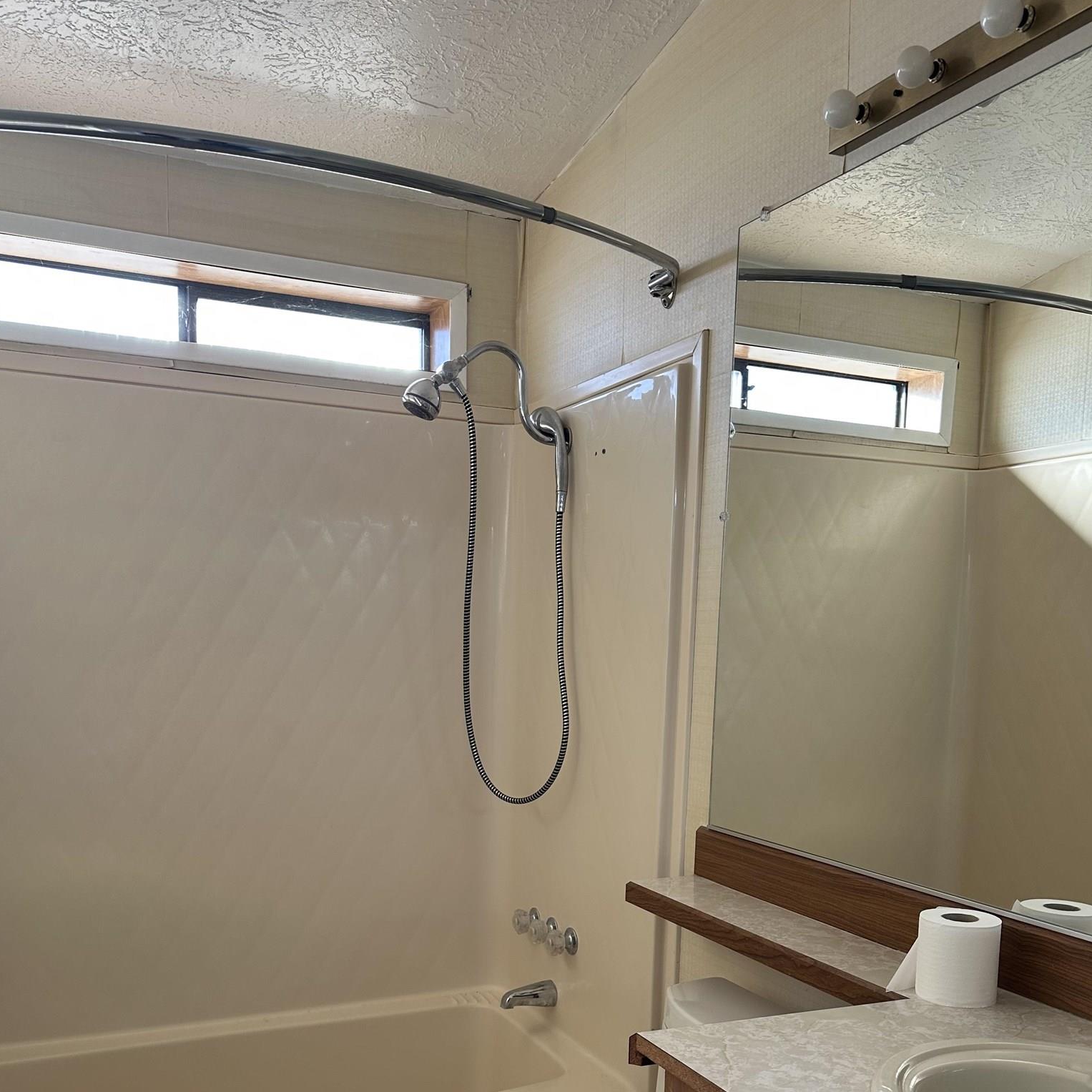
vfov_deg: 49.6
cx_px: 533
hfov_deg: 51.1
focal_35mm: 32
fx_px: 1142
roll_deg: -1.4
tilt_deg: -7.5
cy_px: 784
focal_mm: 6.86
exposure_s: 1/121
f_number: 1.78
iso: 125
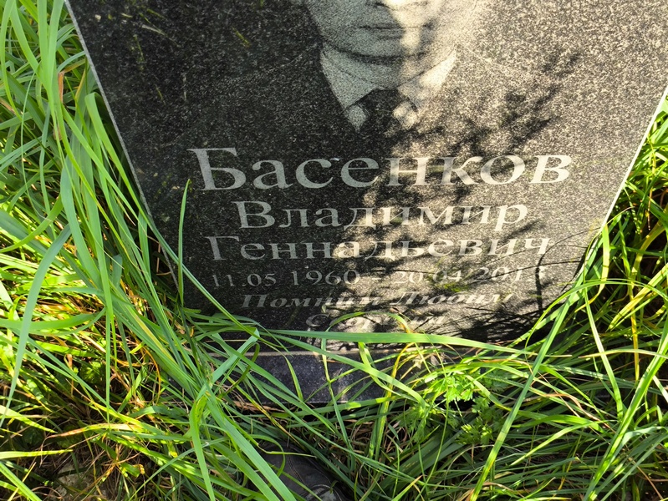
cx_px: 334
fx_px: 965
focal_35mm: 50
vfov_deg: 29.1
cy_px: 250
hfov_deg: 38.2
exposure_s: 1/176
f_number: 1.7
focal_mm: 4.71
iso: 50
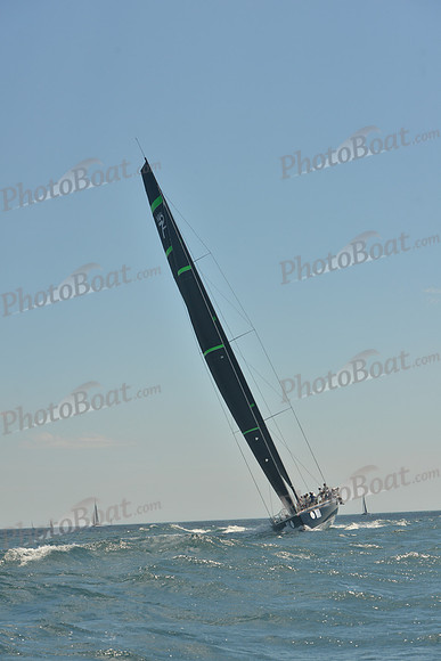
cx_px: 220
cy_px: 330
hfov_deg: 16.7
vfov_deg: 24.8
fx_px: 1506
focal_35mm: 82
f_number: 8
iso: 400
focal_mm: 82
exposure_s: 1/800
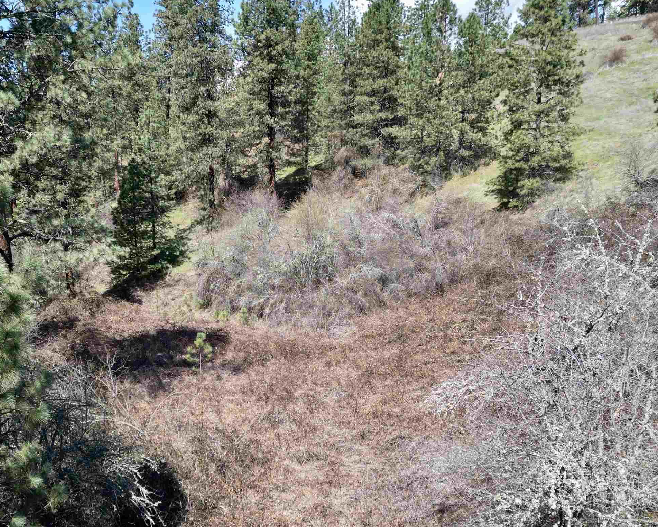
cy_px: 354
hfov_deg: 48.6
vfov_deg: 39.6
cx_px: 247
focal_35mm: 37
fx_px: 721
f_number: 1.7
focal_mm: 6.72
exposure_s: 1/25
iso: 100
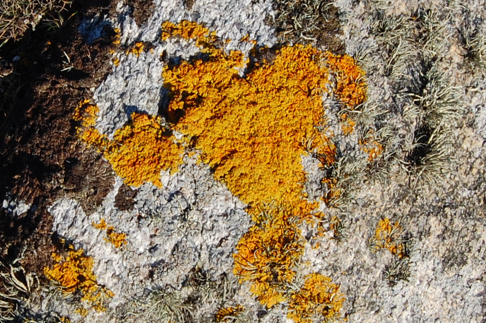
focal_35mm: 112
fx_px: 1511
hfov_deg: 18.2
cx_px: 125
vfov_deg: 12.2
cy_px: 142
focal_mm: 24
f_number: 9
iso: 200
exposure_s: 1/320
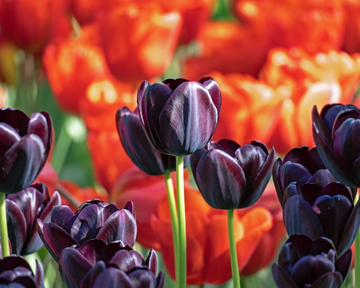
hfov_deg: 3.3
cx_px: 176
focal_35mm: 593
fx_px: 6319
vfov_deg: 2.6
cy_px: 144
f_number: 6.3
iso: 200
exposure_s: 1/100
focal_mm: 350
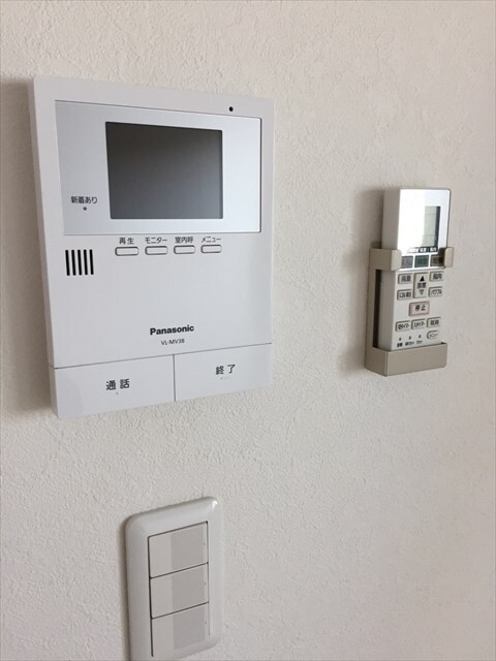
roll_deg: +0.2
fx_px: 554
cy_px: 330
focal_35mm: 29
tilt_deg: -10.6
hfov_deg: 48.2
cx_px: 248
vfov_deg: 61.7
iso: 40
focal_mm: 4.15
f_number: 2.2
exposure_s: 1/30
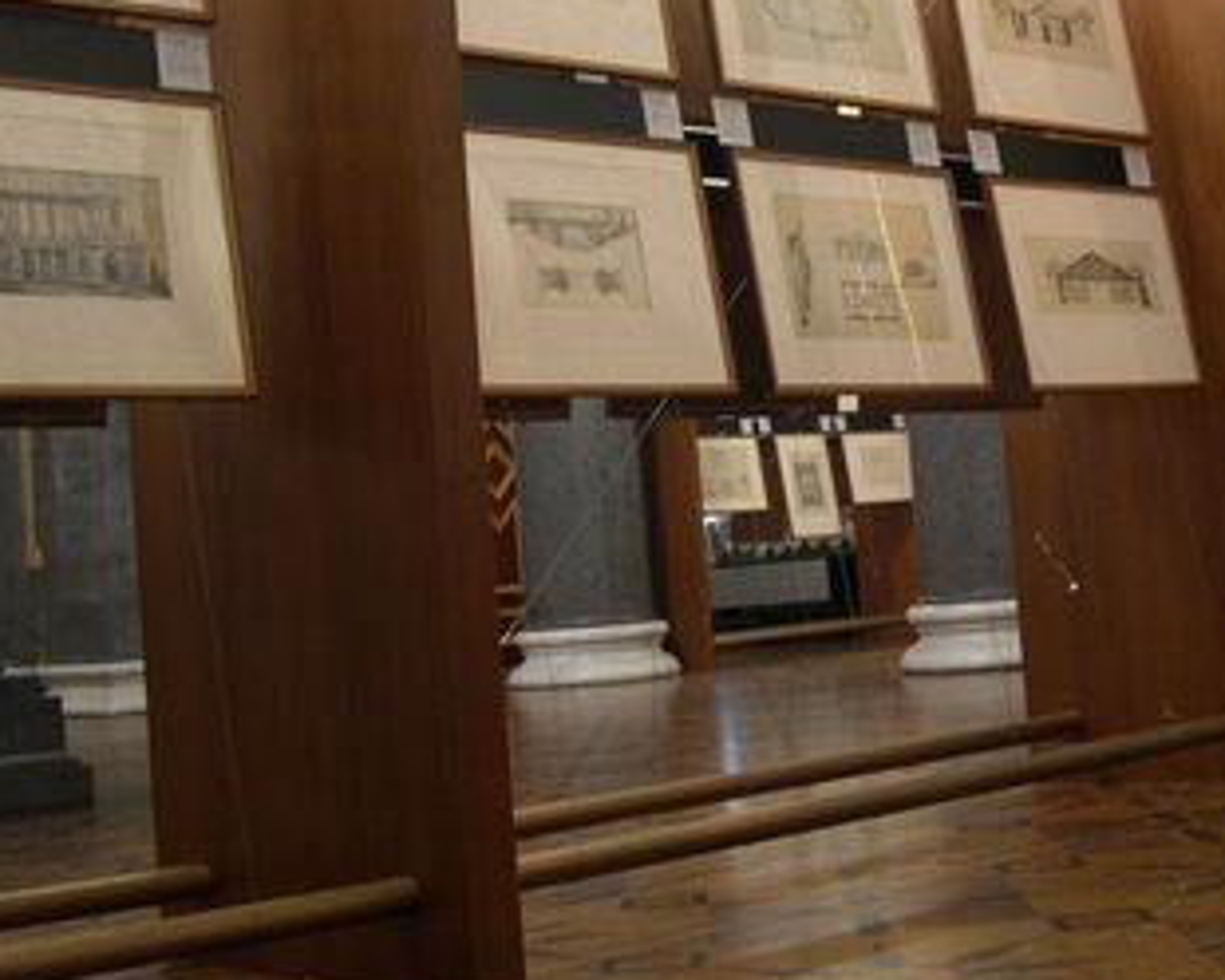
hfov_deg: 30.8
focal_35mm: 61
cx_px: 775
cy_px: 271
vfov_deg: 24.8
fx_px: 2212
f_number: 2.8
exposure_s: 1/4.3
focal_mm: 8
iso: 232
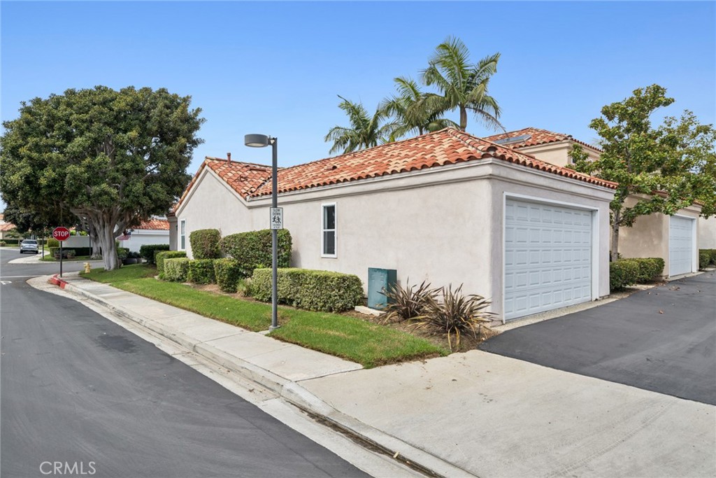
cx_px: 358
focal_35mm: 20
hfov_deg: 84.0
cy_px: 239
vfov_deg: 61.9
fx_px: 398
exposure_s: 1/800
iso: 250
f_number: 8
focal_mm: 20
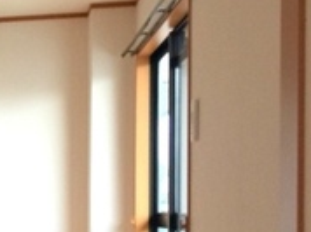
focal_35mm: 98
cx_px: -197
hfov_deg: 17.4
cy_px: 223
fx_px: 879
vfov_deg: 14.8
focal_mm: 4.15
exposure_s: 1/40
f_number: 2.2
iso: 40
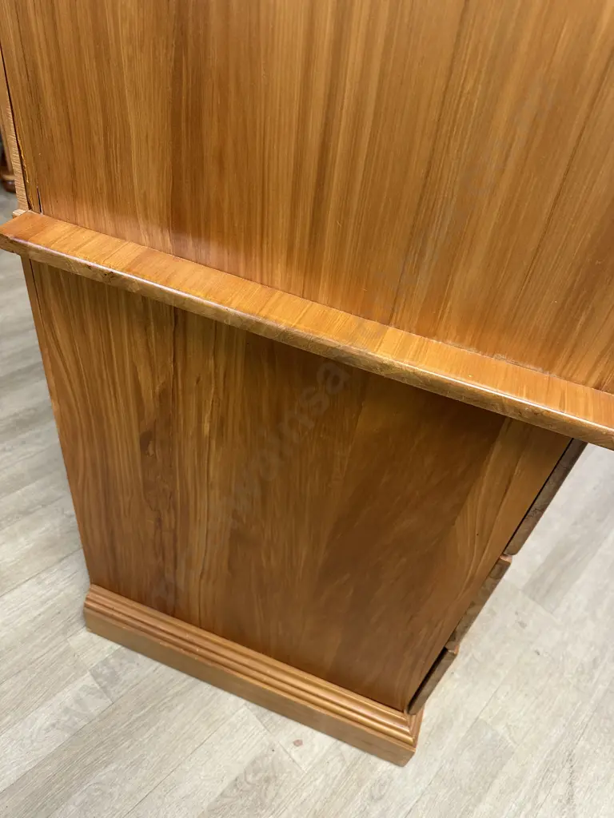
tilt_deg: -41.7
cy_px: 409
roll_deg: -9.0
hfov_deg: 56.8
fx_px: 568
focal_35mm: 24
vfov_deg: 71.6
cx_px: 307
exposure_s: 1/50
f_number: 1.78
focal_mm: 6.86
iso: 200
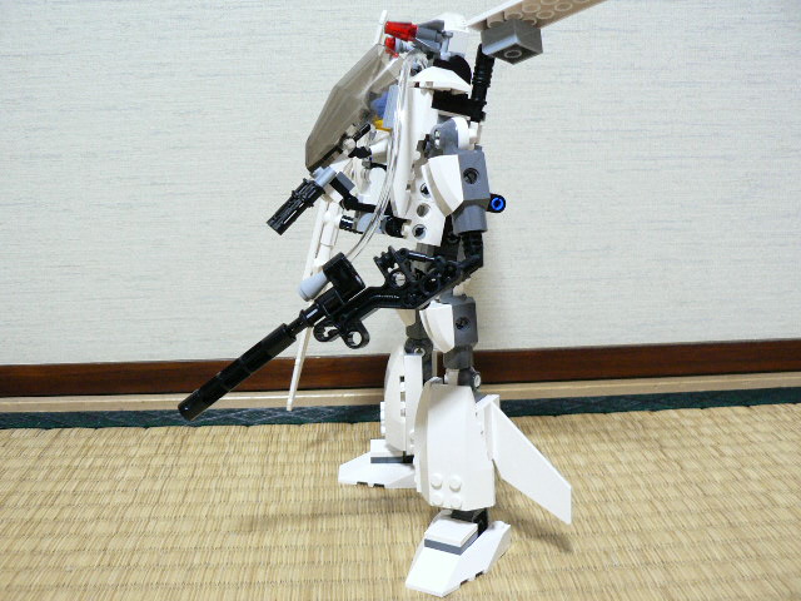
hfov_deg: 51.4
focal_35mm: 36
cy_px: 300
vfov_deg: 39.7
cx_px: 400
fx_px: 833
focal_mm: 6
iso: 200
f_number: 2.8
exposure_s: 1/8
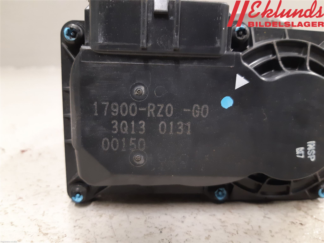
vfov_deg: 53.1
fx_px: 243
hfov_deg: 67.3
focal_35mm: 26
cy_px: 122
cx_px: 162
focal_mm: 3.93
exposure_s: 1/25
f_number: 1.7
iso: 250
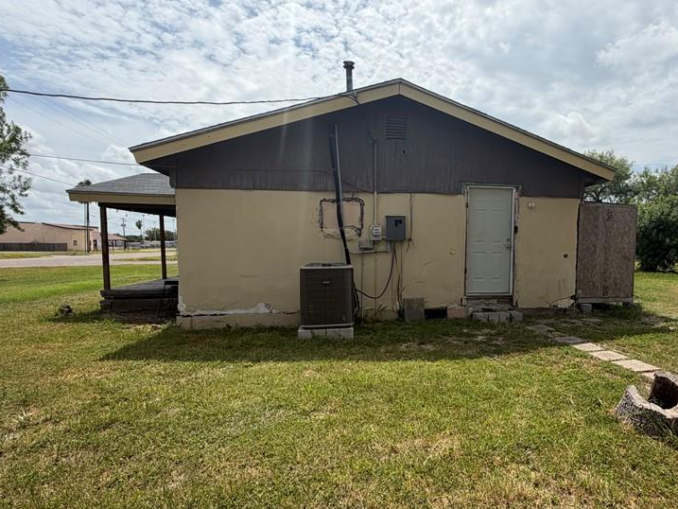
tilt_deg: -4.7
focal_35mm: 20
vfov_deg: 65.9
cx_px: 403
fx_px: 392
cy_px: 273
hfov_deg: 80.9
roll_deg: +0.4
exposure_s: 1/1745
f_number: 2.2
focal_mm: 2.22
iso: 20
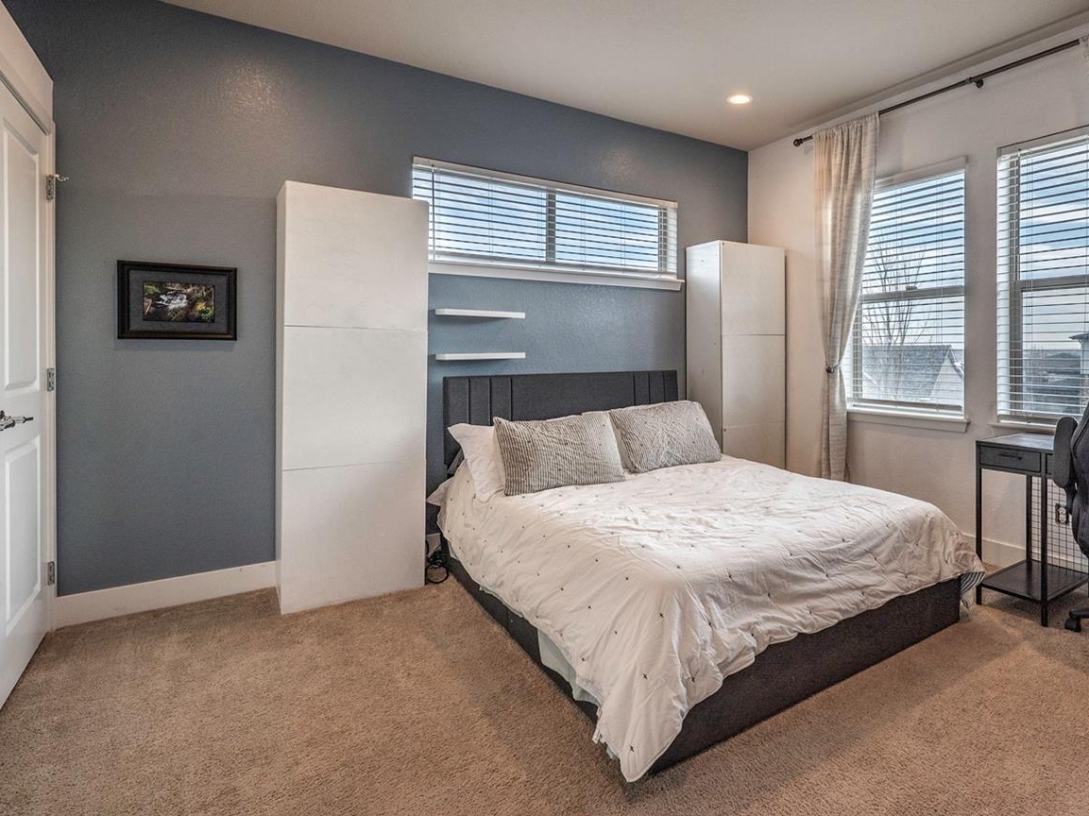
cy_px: 351
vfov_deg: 65.6
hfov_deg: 80.0
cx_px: 692
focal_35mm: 20
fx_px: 629
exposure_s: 1/60
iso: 100
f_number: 8
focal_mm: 15
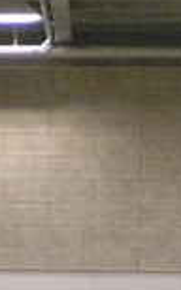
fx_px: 1321
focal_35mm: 167
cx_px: -36
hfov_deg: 7.8
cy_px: 365
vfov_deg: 12.2
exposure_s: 1/28.3
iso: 800
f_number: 3.1
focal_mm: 6.3
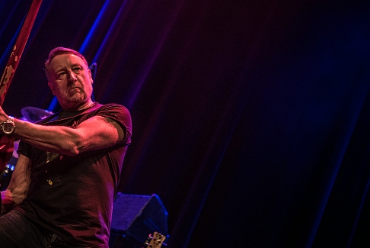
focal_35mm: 74
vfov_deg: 18.4
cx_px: 127
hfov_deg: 27.2
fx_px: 761
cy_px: 79
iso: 1000
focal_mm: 50
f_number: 2.8
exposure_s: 1/80
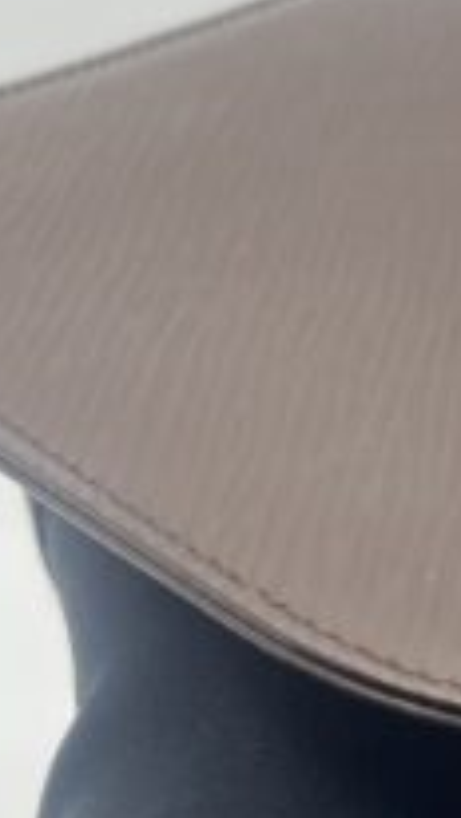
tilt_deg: -32.3
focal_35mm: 141
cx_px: 636
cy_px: 484
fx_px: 3062
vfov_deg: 15.2
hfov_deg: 8.5
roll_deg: -0.1
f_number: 1.5
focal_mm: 5.7
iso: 32
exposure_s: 1/101
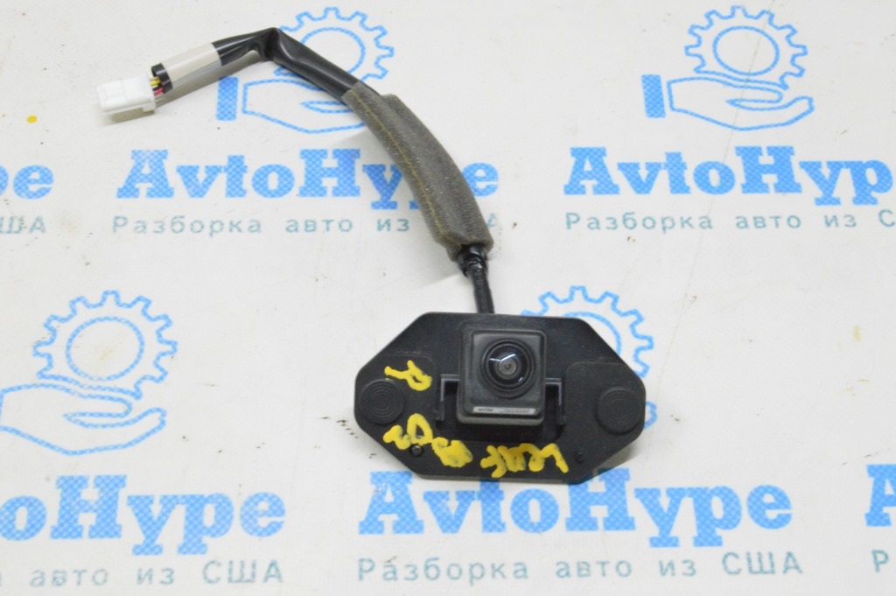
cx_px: 448
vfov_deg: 21.5
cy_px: 298
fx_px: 1567
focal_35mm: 63
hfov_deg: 31.9
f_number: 20
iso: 6400
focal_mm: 42
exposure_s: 1/15
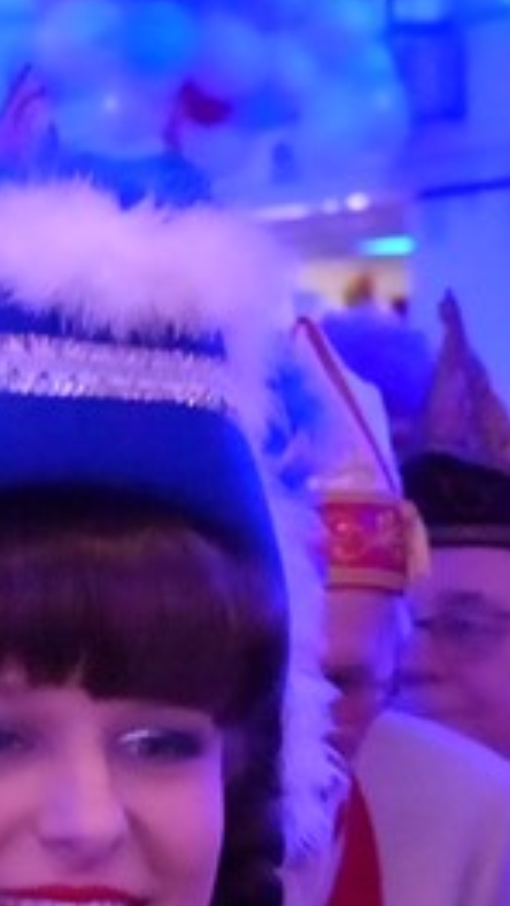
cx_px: 138
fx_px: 7090
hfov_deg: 4.1
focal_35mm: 295
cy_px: 687
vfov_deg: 7.3
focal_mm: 20.9
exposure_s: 1/50
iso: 3200
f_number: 2.8
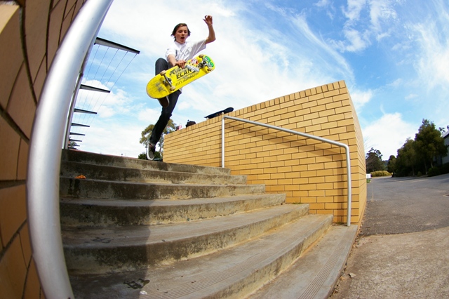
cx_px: 224
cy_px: 150
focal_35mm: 15
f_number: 5.6
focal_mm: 10
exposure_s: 1/500
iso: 200
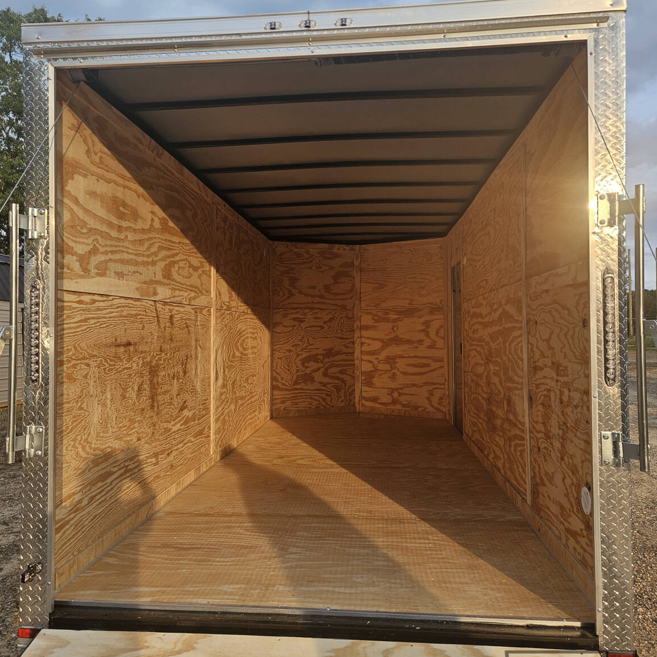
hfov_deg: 57.3
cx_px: 318
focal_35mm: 28
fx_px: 601
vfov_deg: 57.3
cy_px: 330
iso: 25
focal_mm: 5.4
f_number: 1.8
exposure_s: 1/225
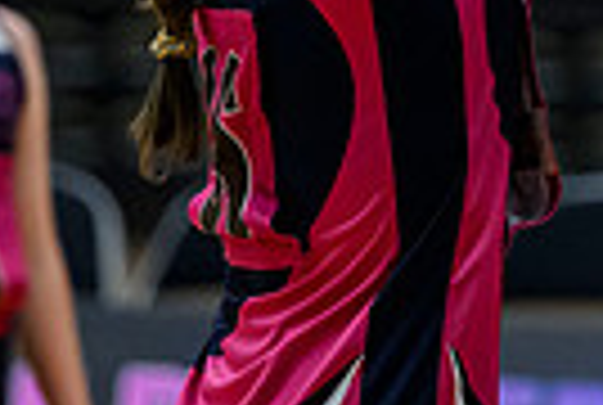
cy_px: -576
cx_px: 730
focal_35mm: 779
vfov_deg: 1.8
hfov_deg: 2.6
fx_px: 13077
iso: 6400
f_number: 3.5
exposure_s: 1/1000
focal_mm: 155
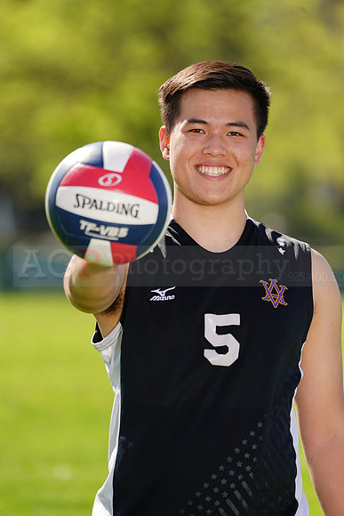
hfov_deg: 3.4
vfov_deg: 5.2
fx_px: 5729
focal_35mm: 400
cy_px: 258
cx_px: 172
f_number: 6.3
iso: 64
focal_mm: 400
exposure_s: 1/200
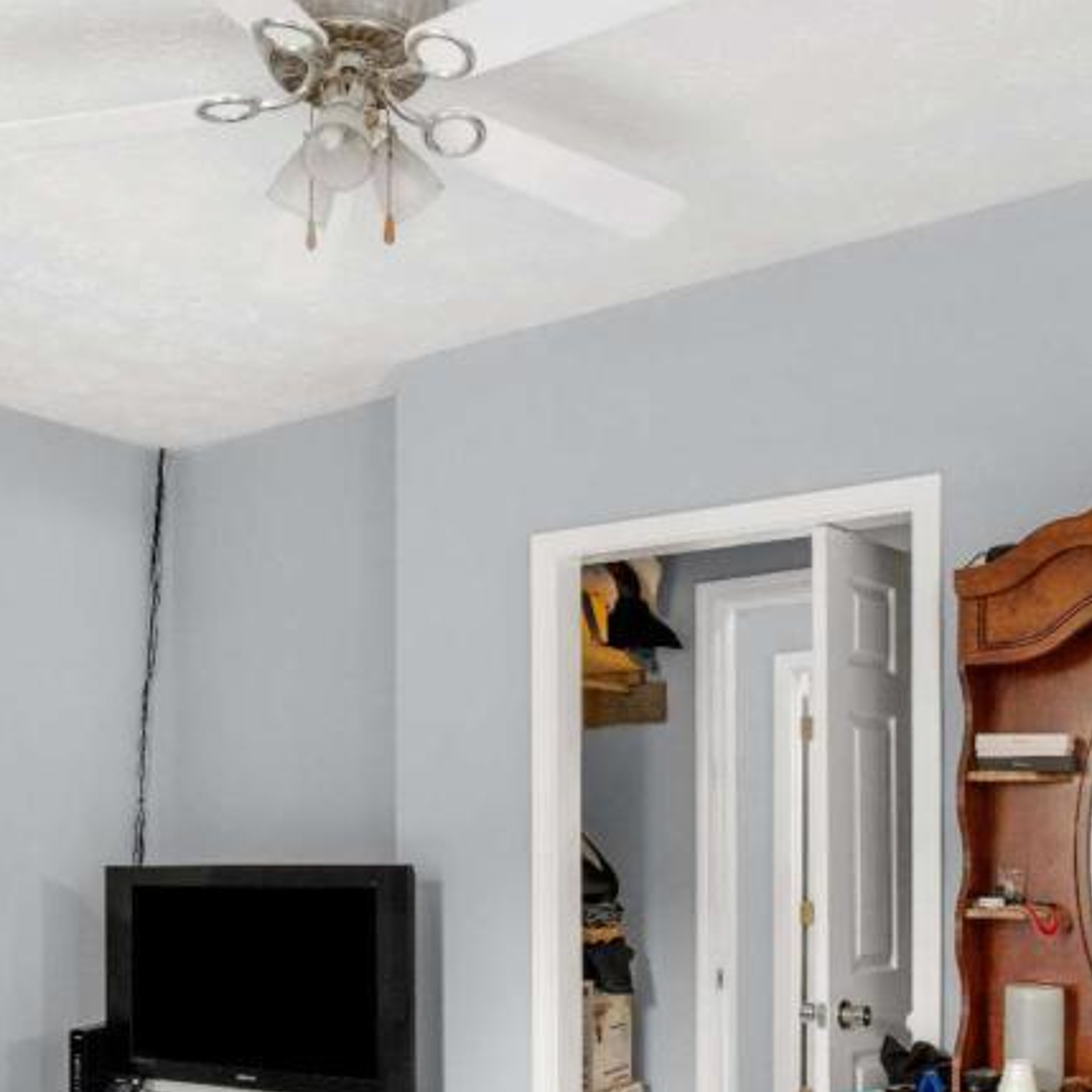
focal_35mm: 38
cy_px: 832
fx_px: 1356
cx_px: 466
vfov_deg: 42.4
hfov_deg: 43.7
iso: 1600
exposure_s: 1/2.5
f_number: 9
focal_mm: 16
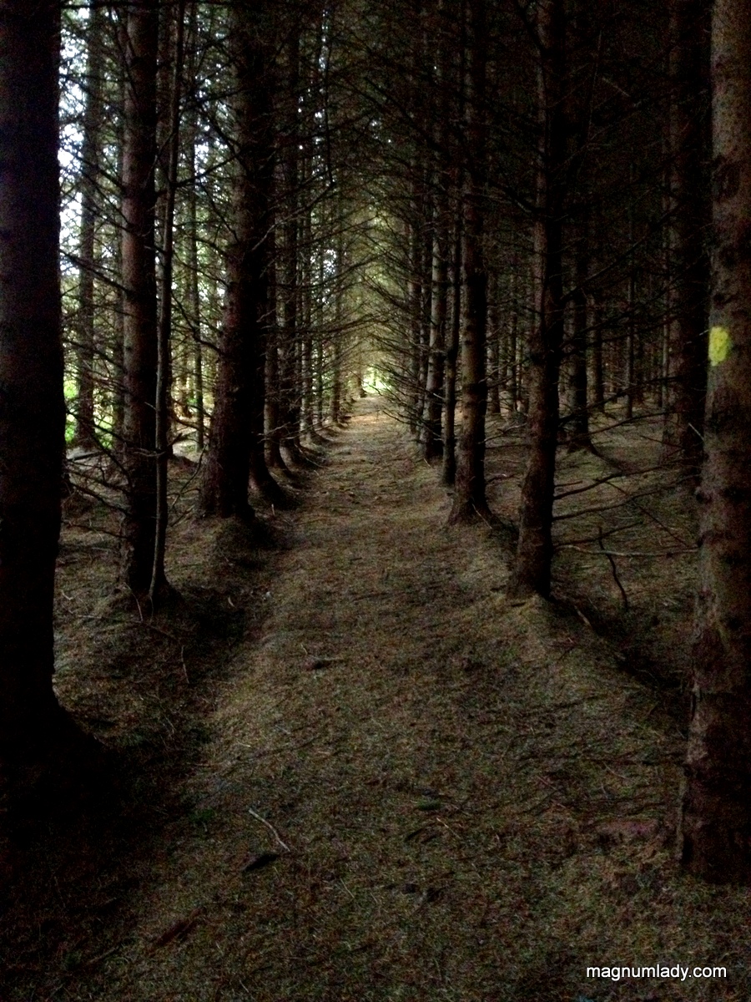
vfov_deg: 52.6
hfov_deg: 40.7
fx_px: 1012
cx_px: 376
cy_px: 501
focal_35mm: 35
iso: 800
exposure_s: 1/15
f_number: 2.4
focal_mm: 4.28
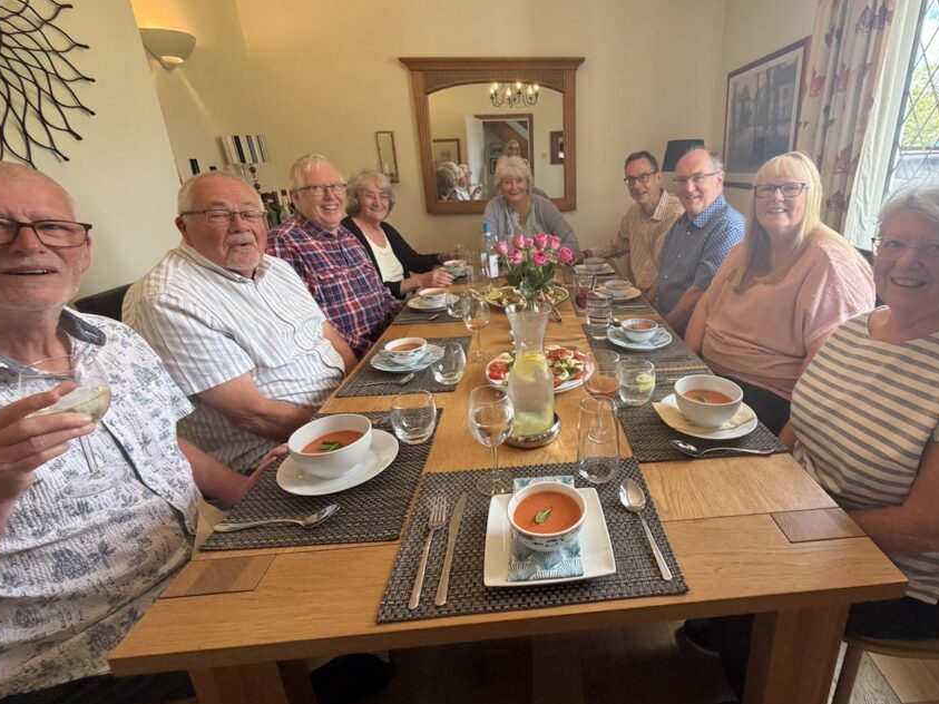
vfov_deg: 74.5
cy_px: 320
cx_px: 561
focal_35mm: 17
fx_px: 461
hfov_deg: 89.9
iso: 200
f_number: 2.2
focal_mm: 2.22
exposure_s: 1/100
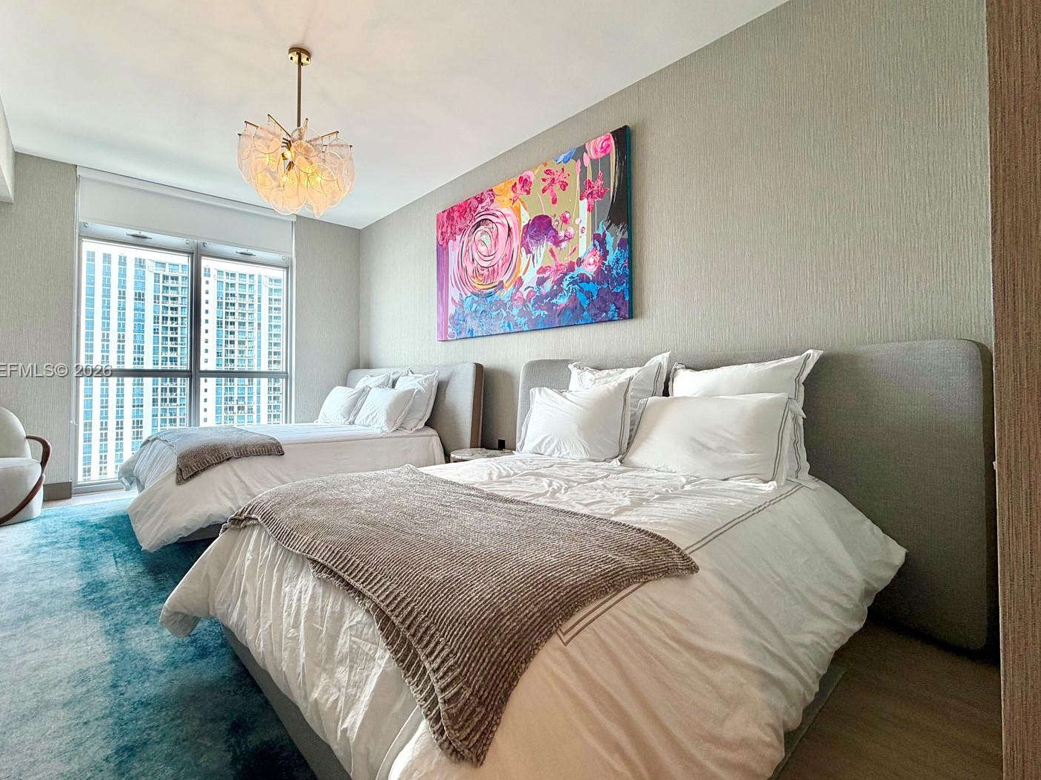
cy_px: 371
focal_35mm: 16
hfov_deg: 94.3
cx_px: 475
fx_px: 481
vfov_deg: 78.1
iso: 40
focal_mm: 2.22
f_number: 2.2
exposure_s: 1/120
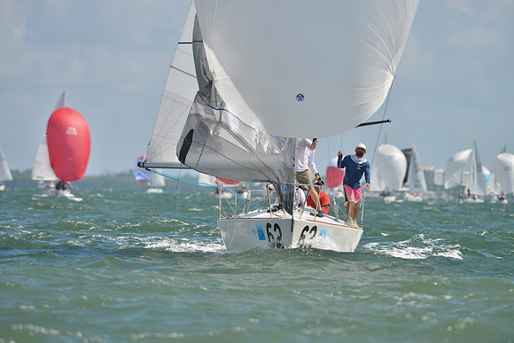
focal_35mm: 380
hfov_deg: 5.4
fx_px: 5427
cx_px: 257
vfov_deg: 3.6
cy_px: 172
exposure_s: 1/1250
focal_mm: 380
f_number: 6.3
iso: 200
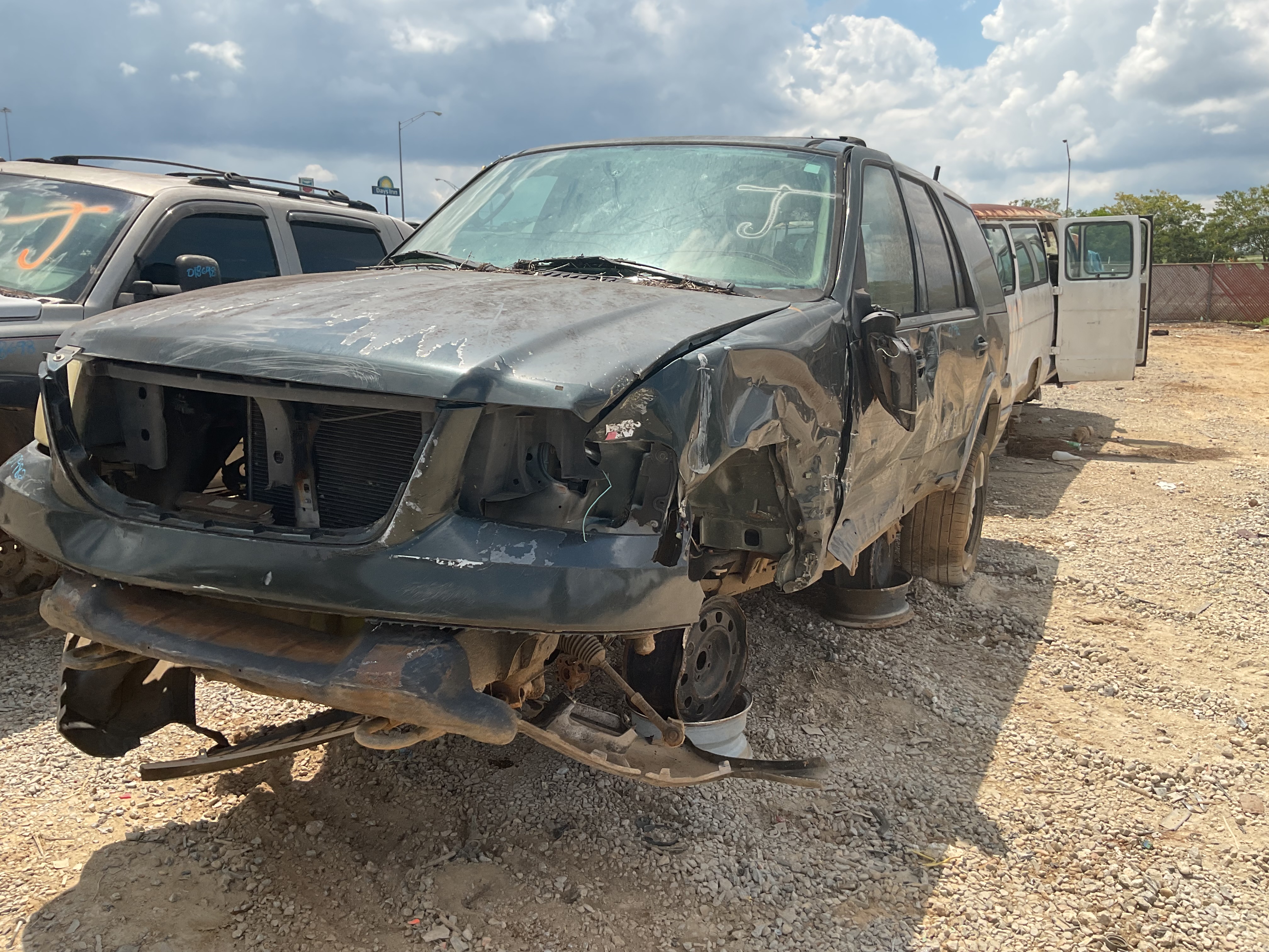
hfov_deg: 61.7
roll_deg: +0.3
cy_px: 476
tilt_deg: -11.7
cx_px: 634
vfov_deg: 48.2
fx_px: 1063
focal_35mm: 29
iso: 16
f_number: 1.8
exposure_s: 1/1984
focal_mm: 3
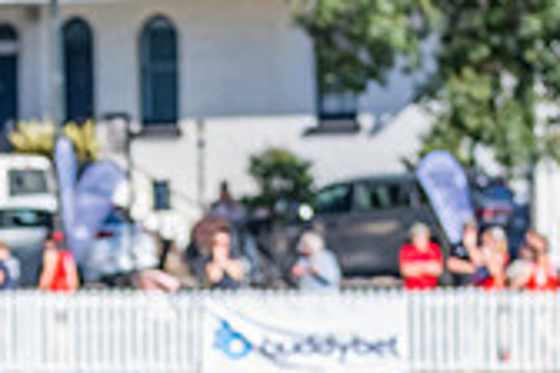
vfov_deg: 2.4
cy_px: 557
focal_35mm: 571
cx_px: 589
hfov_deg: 3.6
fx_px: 8882
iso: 800
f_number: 7.1
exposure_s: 1/1600
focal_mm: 150
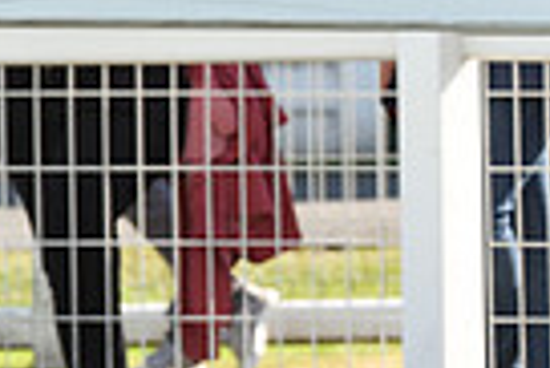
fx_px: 12052
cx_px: 1140
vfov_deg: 1.7
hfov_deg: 2.6
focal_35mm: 788
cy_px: 67
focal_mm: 185
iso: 500
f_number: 6.3
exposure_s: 1/800
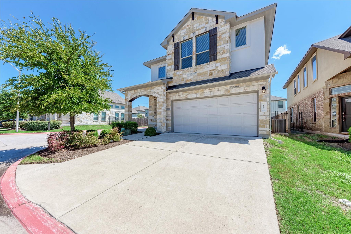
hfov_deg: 108.3
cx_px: 176
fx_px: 127
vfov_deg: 85.4
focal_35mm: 13
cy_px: 117
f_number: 7.1
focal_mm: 13
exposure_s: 1/1600
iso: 100
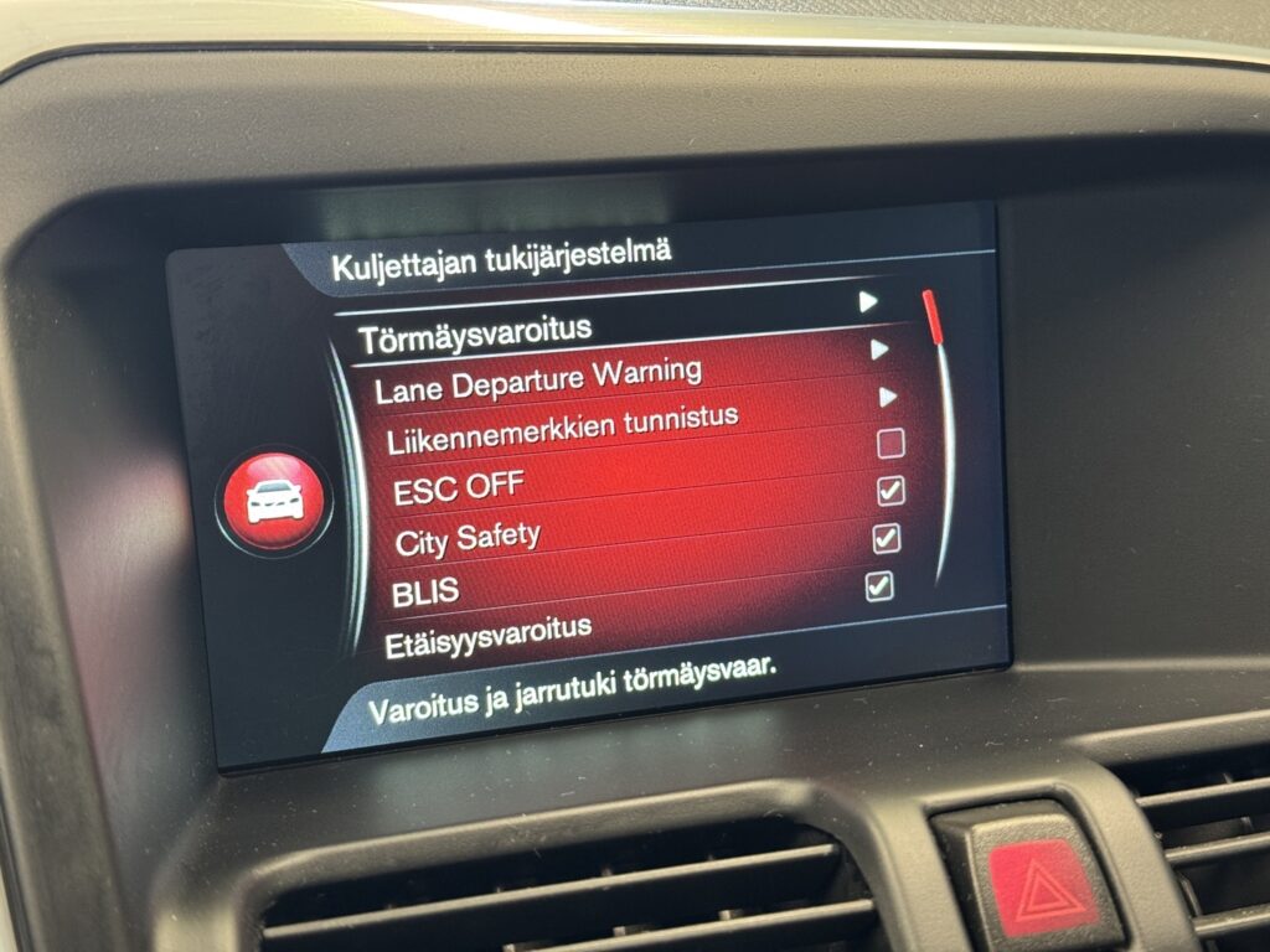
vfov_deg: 30.3
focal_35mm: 48
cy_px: 476
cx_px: 635
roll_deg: -0.4
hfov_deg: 39.7
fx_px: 1761
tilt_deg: -18.9
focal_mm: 6.76
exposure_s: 1/50
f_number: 1.78
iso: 250
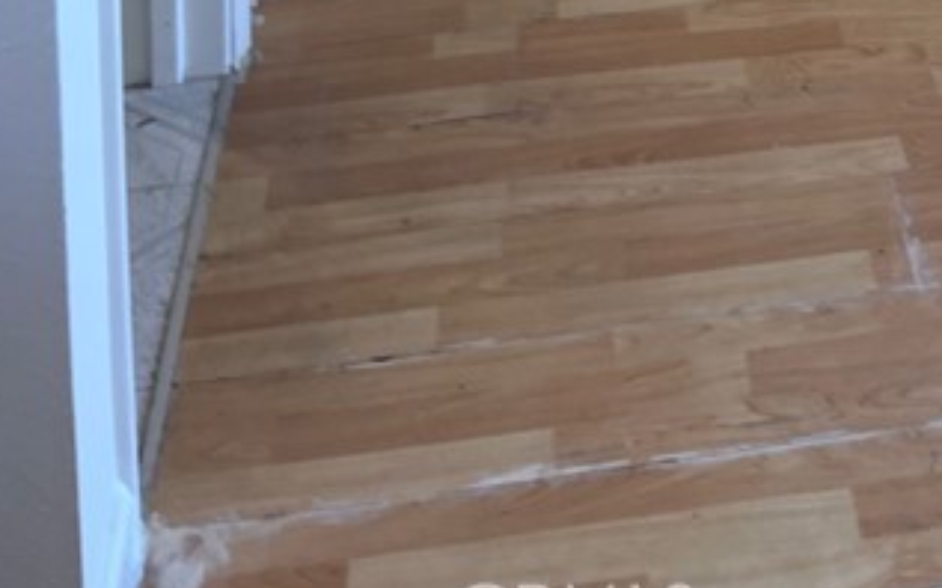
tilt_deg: -6.2
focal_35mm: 89
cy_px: -867
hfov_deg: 21.7
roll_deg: -2.9
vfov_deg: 11.7
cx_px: 1120
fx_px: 2284
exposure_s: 1/121
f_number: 1.6
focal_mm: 5.1
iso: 64
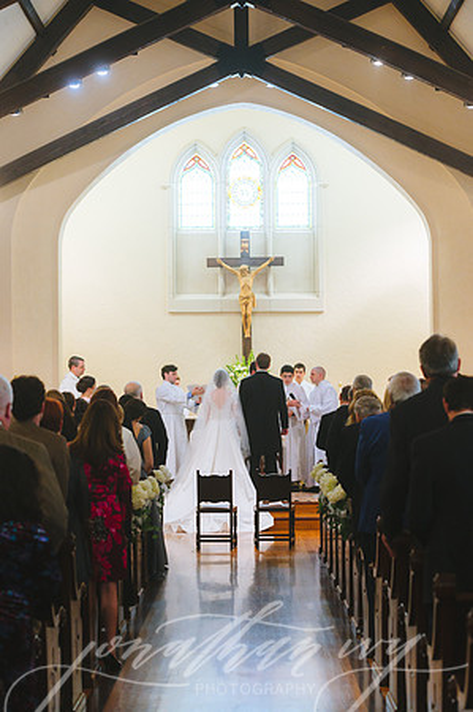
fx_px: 1383
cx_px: 236
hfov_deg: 19.4
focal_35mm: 70
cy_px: 356
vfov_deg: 28.9
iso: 2500
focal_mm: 70
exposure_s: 1/160
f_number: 2.8
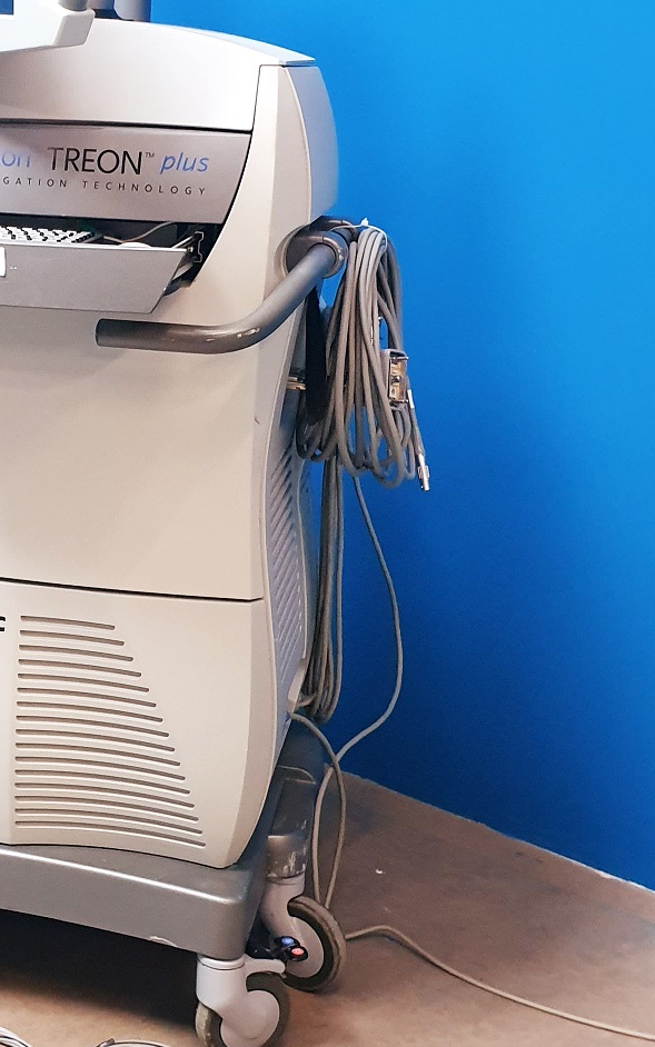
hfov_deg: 20.9
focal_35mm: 59
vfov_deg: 34.5
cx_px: -63
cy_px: 438
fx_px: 1685
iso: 400
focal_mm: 4.3
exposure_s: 1/50
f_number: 2.4
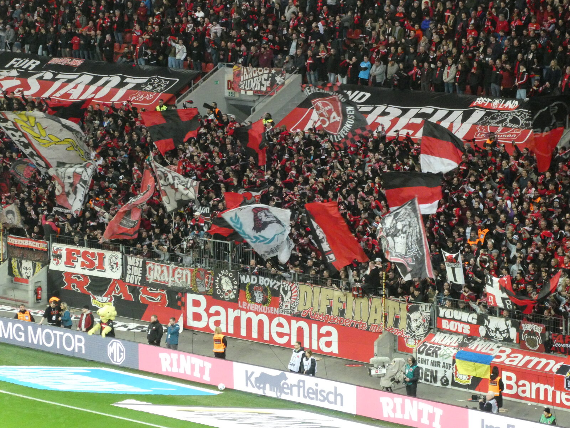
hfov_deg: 13.8
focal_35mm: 143
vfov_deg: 10.4
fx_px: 2355
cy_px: 214
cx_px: 285
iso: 1000
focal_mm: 25.6
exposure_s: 1/80
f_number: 5.4
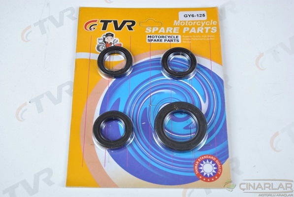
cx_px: 147
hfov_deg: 35.0
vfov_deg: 23.9
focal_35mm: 57
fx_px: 466
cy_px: 98
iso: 200
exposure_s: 1/15
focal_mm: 38
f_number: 5.6
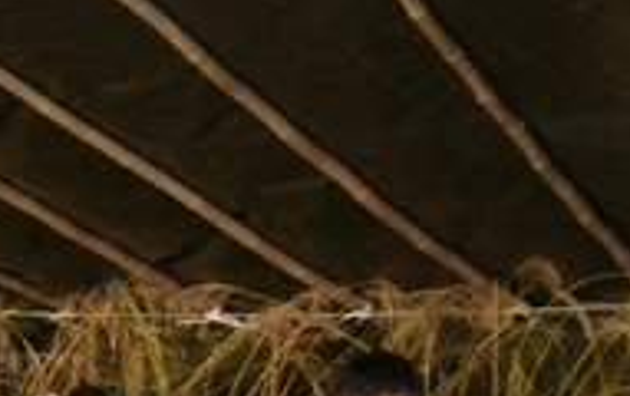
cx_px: -294
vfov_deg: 9.0
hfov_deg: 13.8
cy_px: 587
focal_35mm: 143
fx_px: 2459
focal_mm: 28
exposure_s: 1/160
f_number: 4
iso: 1000
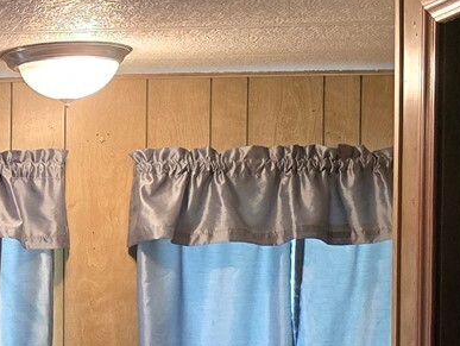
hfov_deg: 18.2
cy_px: 320
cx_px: -247
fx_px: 1264
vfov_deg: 15.4
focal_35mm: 95
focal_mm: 6.3
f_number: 1.7
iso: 800
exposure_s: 1/120
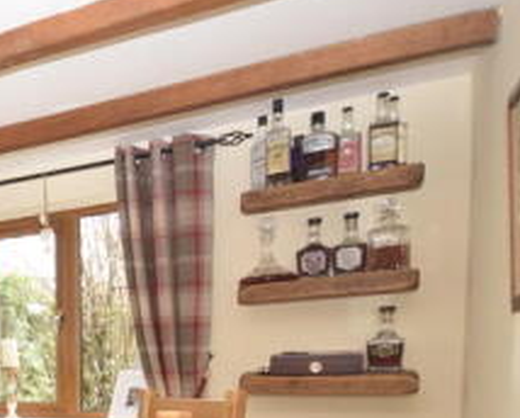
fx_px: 663
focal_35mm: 43
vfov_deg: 32.2
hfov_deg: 32.2
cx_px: -159
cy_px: 419
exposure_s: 1/60
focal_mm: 10
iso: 800
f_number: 4
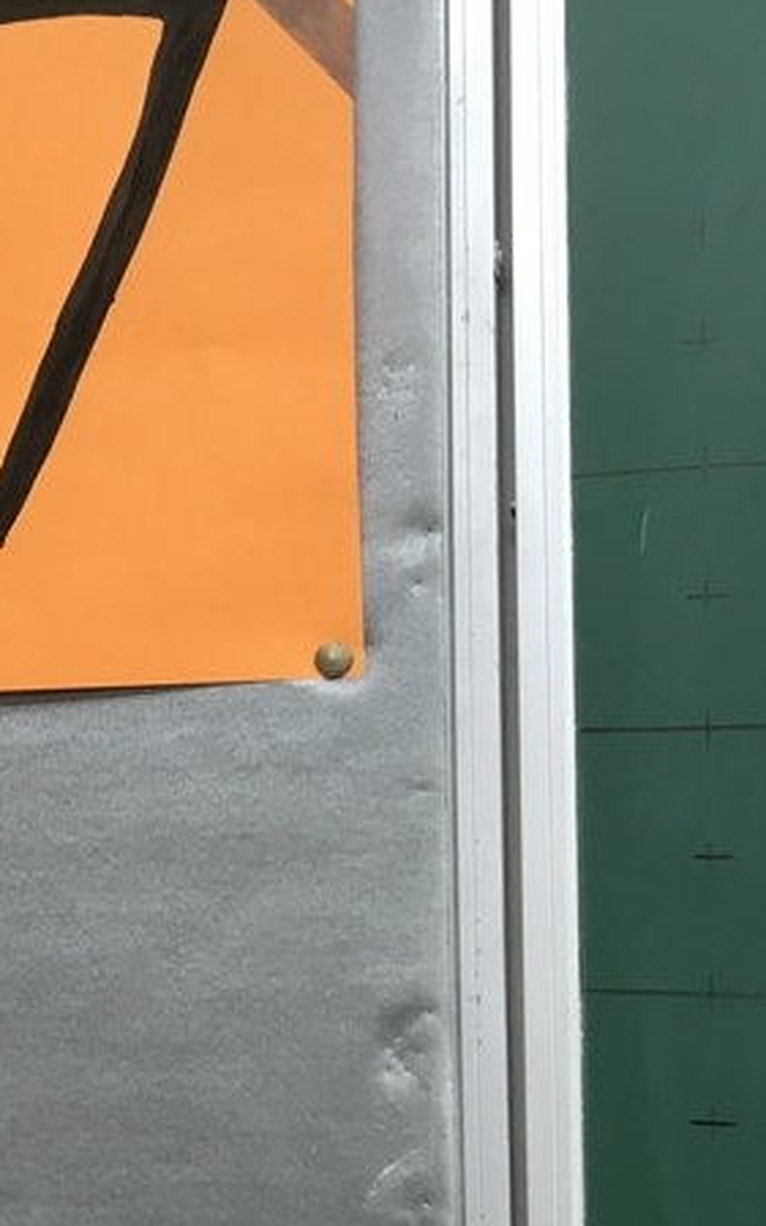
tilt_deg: +2.8
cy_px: 752
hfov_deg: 16.5
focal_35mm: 70
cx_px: -466
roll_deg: -1.4
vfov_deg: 29.3
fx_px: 2340
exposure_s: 1/33
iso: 40
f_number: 2.2
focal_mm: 4.15
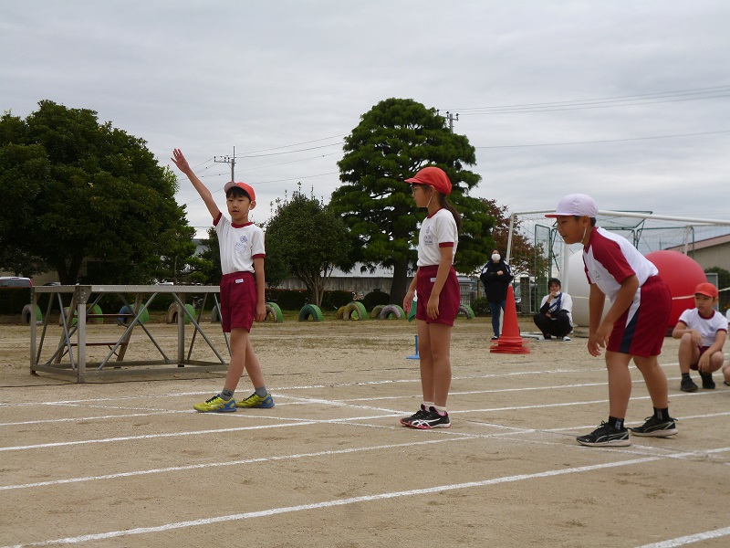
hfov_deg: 38.2
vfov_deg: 29.1
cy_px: 274
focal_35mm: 50
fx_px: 1054
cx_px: 365
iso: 100
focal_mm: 8.9
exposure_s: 1/200
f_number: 3.6
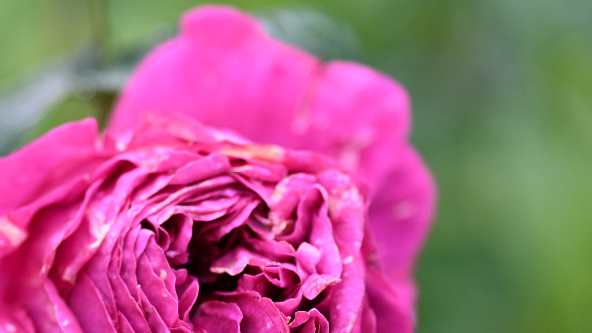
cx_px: 193
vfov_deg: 5.0
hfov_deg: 8.8
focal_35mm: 245
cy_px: 294
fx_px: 3847
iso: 200
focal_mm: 75
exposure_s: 1/1250
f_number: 1.8
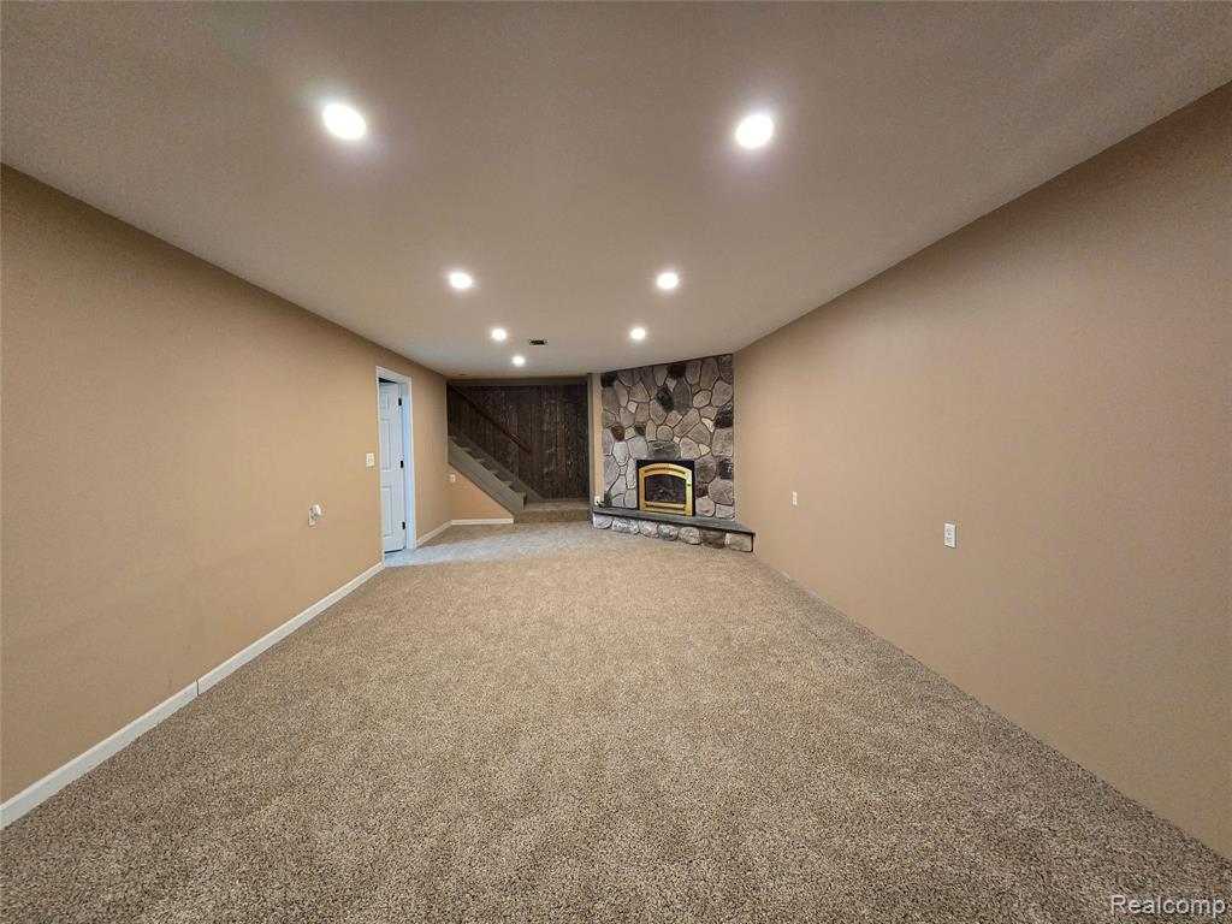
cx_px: 616
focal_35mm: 13
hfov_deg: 106.2
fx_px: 463
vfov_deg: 89.9
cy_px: 462
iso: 640
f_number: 2.2
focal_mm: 2.2
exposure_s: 1/60
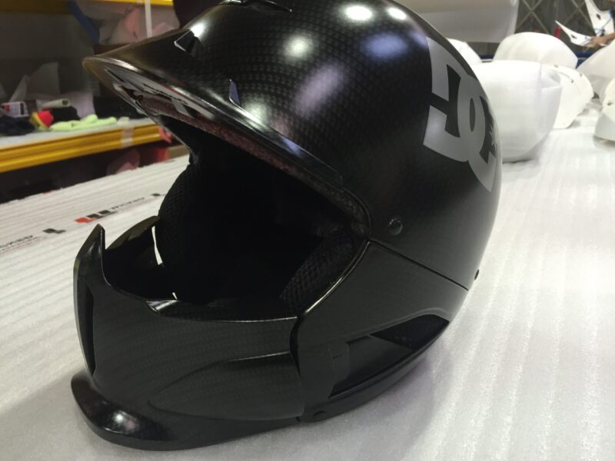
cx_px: 308
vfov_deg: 48.2
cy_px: 230
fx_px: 515
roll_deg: +2.0
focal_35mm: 29
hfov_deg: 61.7
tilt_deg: -18.6
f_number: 2.2
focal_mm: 4.15
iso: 100
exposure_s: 1/30
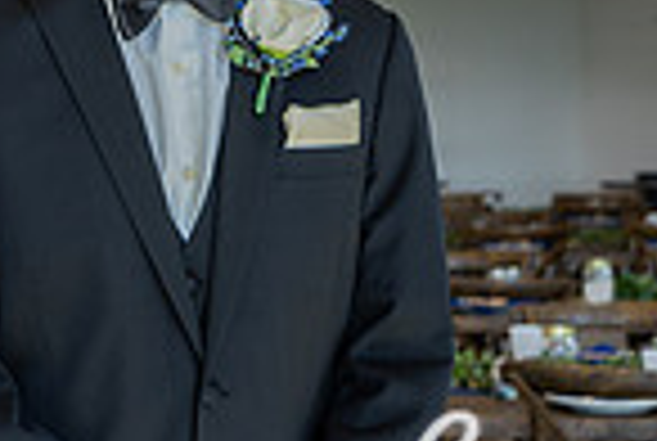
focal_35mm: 133
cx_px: 63
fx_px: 2432
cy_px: 70
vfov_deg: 10.3
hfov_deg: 15.2
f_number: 3.2
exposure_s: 1/160
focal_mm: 32
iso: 320
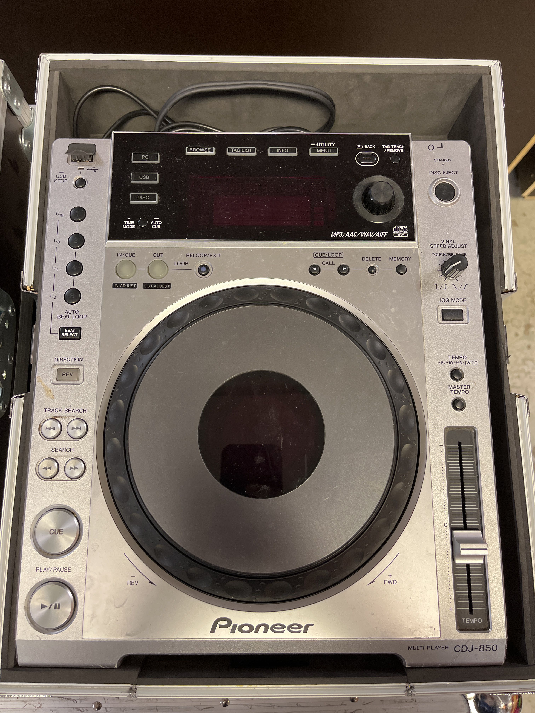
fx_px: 536
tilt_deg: -79.2
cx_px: 268
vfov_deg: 67.3
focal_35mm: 26
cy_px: 356
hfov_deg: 53.1
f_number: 1.6
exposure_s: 1/50
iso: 160
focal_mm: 5.1
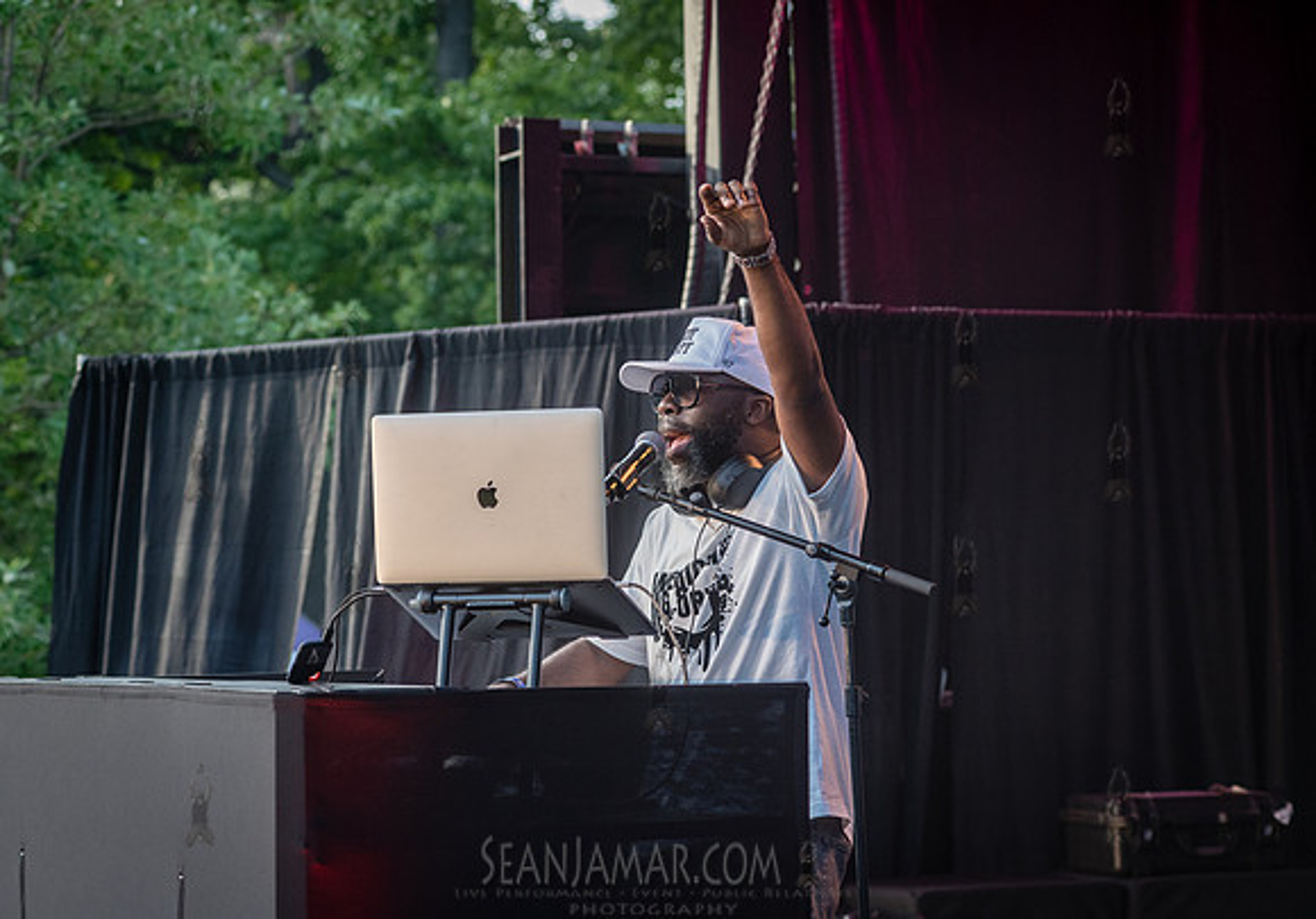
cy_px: 490
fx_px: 3695
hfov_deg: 20.2
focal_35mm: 100
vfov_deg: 14.2
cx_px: 735
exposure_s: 1/400
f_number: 4.5
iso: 1000
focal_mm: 86
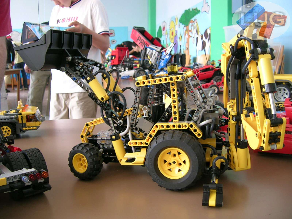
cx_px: 146
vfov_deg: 40.7
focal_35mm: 35
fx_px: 295
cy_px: 110
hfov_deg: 52.6
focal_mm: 5.4
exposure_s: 1/25.3
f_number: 2.8
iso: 50
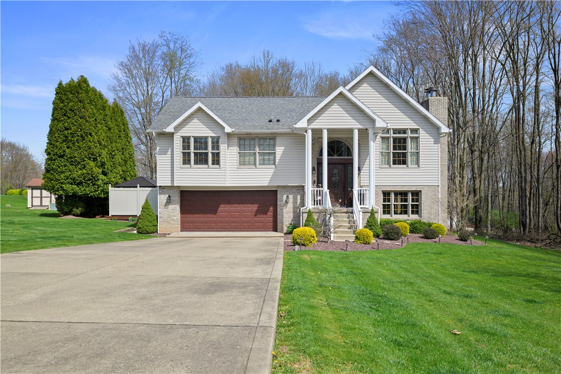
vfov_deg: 52.2
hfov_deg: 72.6
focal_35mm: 24
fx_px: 382
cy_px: 187
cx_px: 280
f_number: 8
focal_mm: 24.5
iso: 200
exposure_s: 1/80
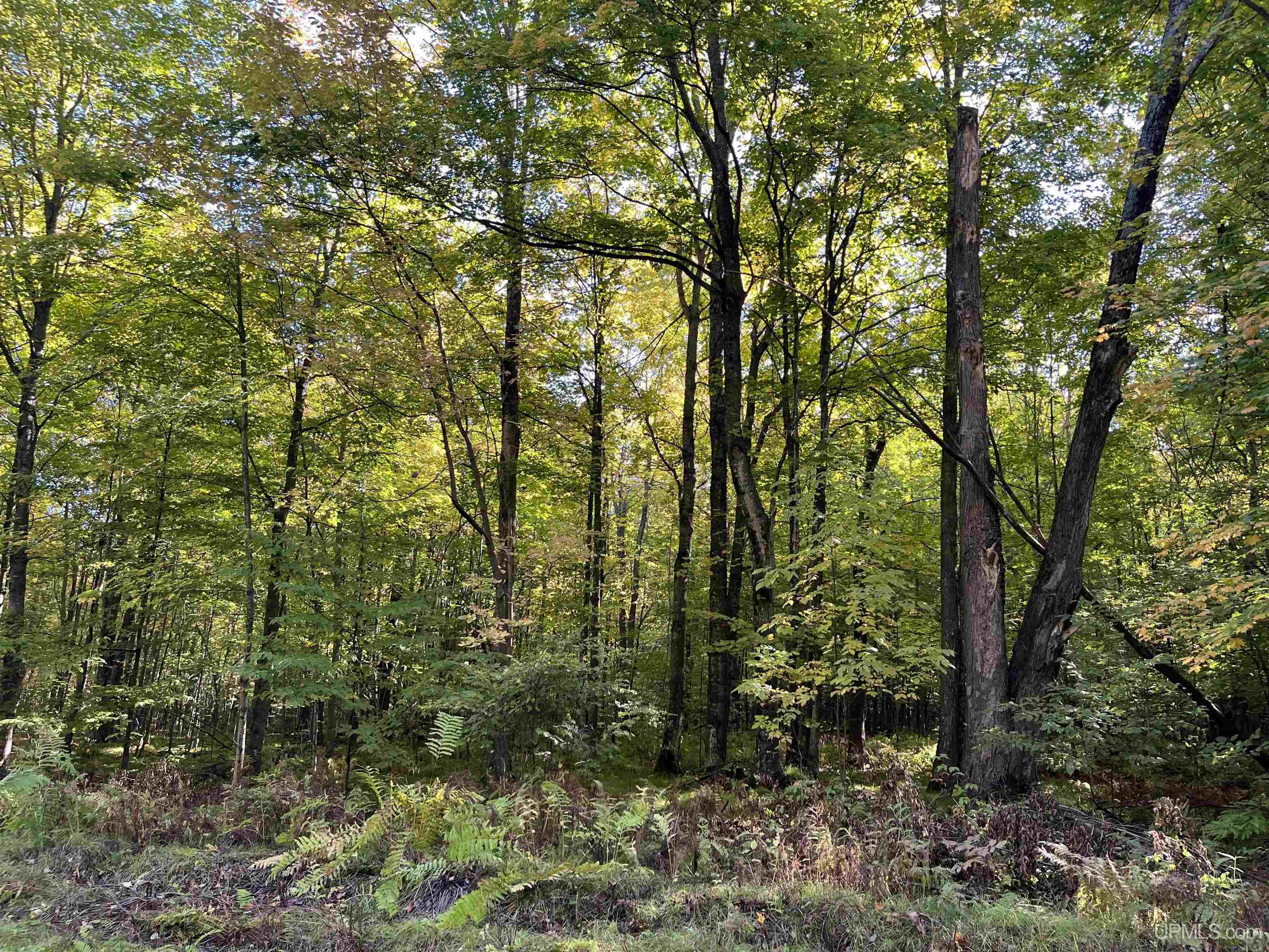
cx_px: 634
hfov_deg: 67.3
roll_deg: -1.5
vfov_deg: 53.1
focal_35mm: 26
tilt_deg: +13.2
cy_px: 476
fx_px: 953
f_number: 1.6
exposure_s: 1/121
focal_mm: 5.1
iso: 64
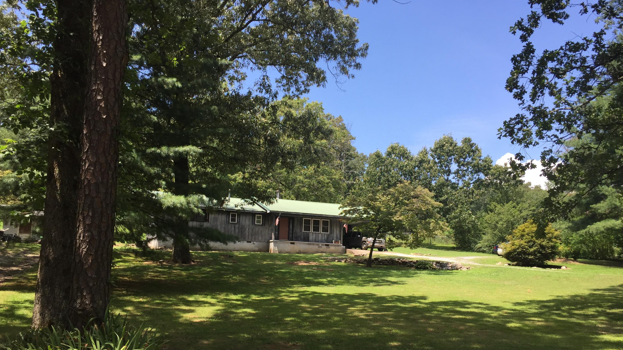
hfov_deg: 61.0
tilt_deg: +7.2
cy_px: 215
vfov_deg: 36.5
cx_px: 310
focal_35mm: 32
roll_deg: -2.7
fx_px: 529
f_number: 2.2
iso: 32
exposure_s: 1/824
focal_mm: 4.15
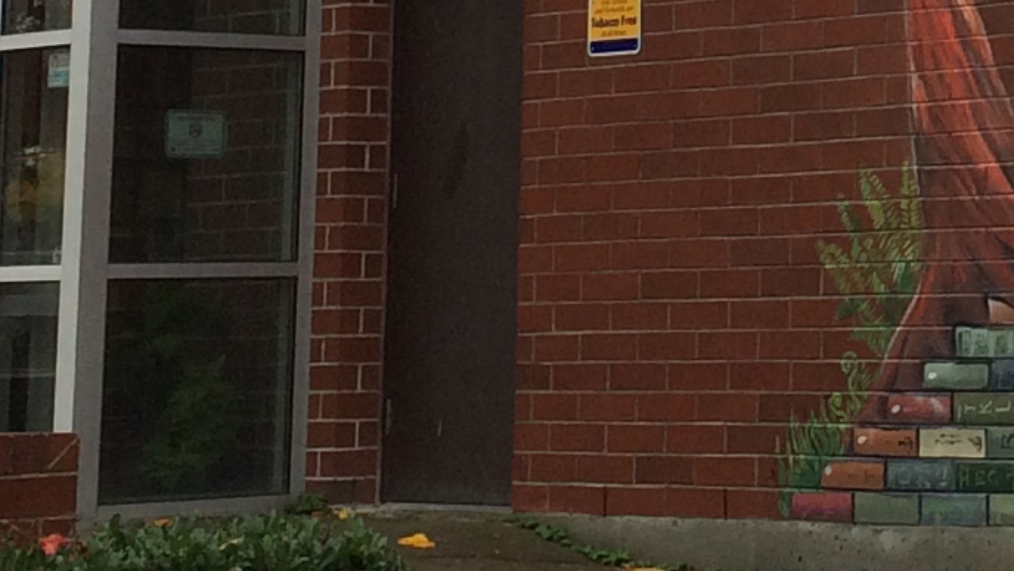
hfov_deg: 13.9
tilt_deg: +10.4
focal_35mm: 150
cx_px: 1218
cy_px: -426
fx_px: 4034
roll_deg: +1.4
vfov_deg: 7.9
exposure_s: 1/260
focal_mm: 4.15
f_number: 2.2
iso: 32
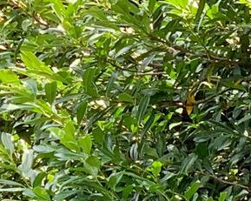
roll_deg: +0.7
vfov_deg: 4.2
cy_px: 434
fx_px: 2673
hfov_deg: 5.2
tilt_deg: -5.4
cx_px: 611
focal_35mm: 360
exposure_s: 1/155
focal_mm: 6
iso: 16
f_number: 2.4
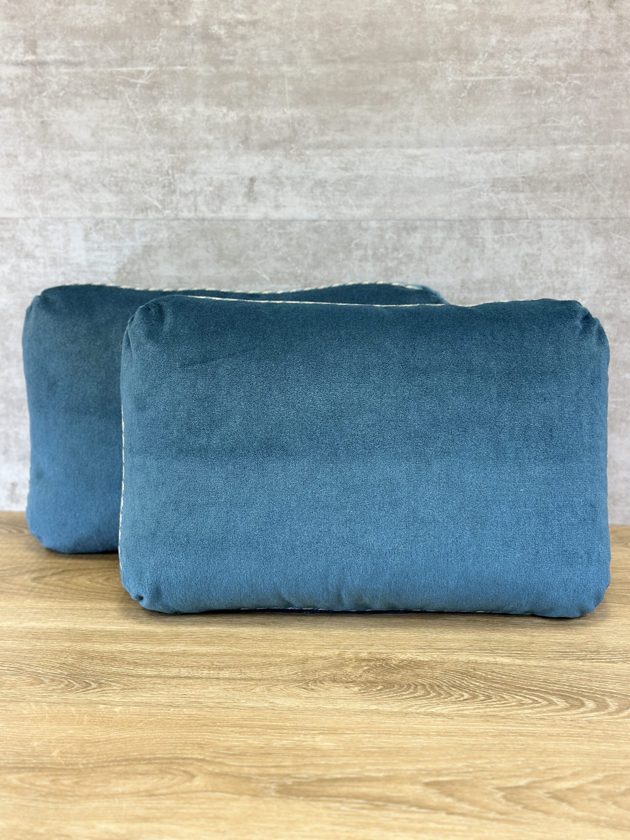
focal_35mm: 48
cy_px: 420
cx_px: 315
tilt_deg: -14.2
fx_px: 1165
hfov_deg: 30.3
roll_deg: +0.4
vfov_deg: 39.7
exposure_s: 1/120
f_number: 1.78
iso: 100
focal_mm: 6.86
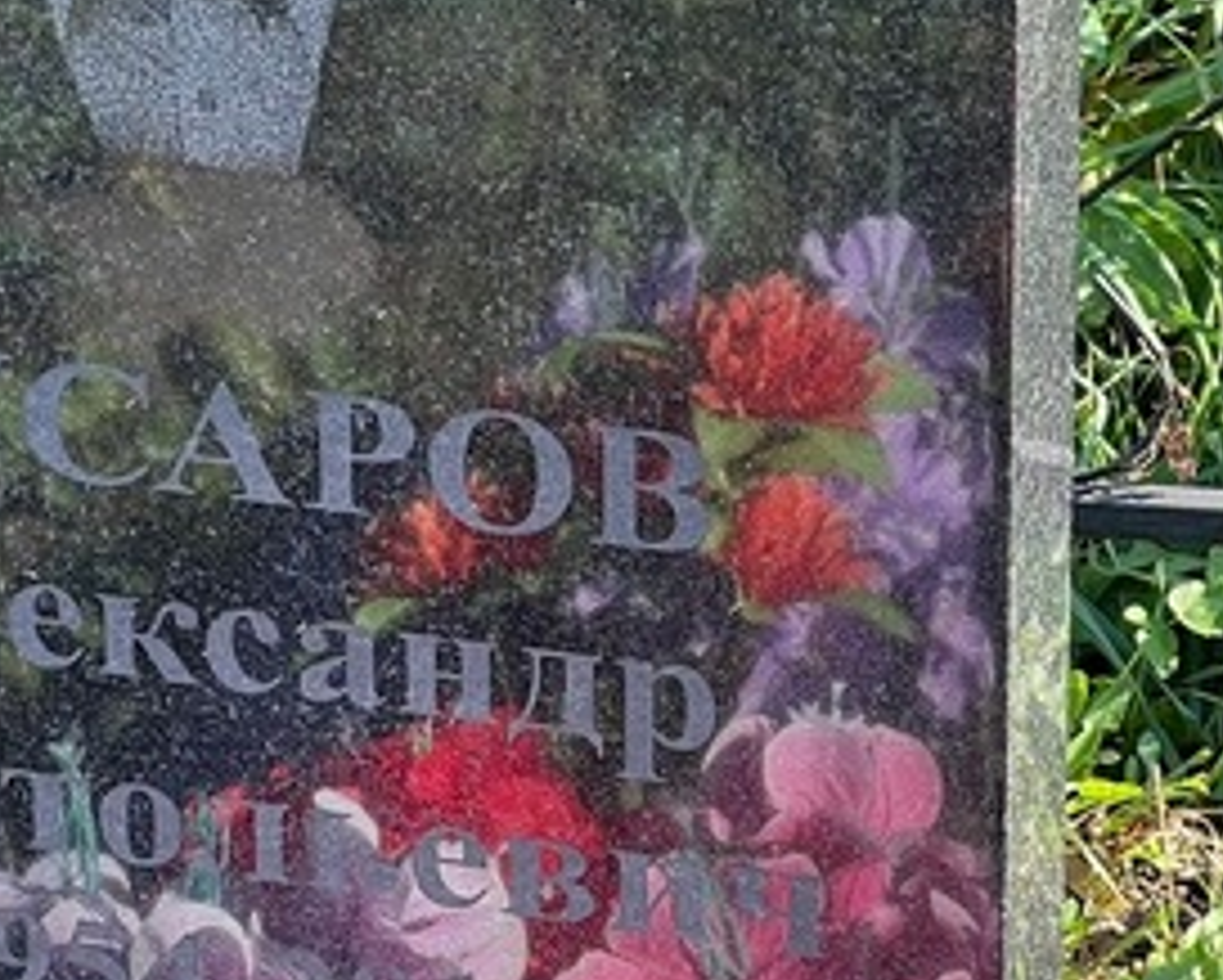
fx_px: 8005
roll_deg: +3.3
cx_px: 144
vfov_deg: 7.0
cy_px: 85
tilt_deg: -24.8
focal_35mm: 221
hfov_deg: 8.7
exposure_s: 1/113
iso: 32
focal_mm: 9
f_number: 2.8
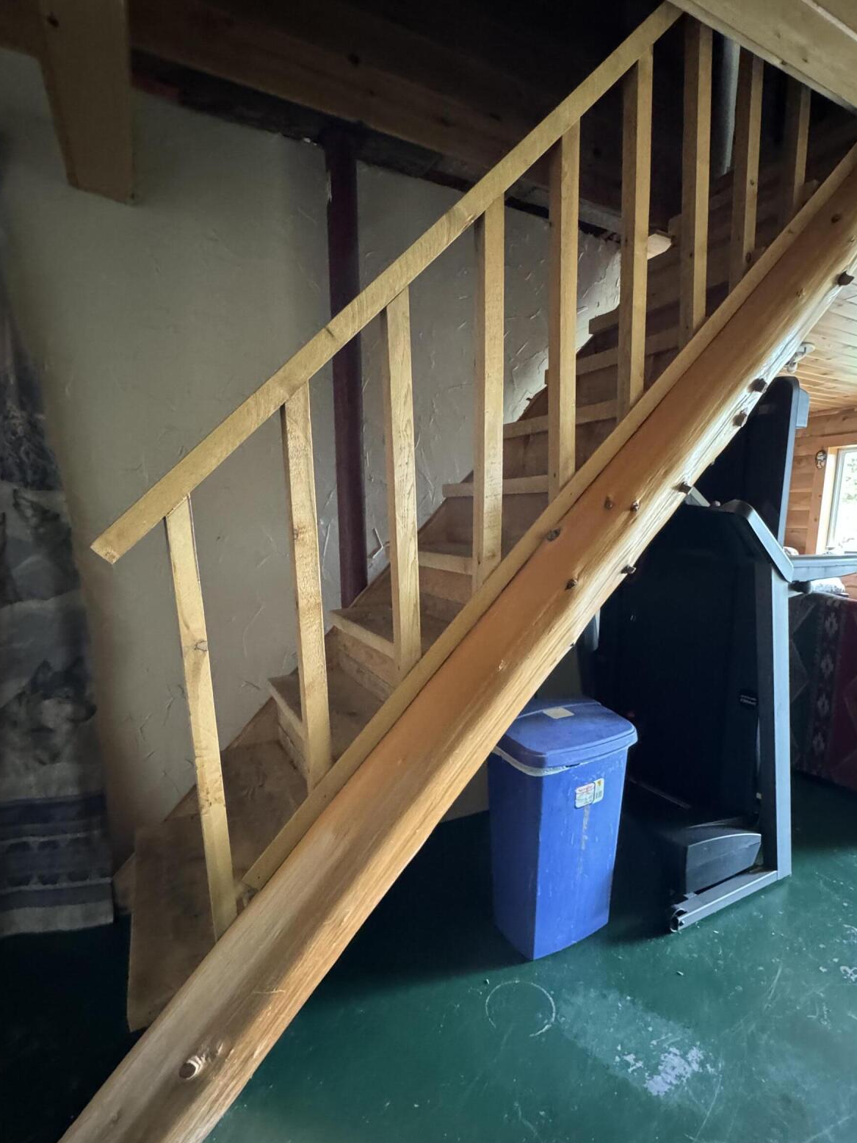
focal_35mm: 18
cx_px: 488
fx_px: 594
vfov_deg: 87.4
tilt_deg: -10.8
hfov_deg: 71.2
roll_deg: -0.5
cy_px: 640
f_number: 2.2
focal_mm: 2.22
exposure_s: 1/40
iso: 1000
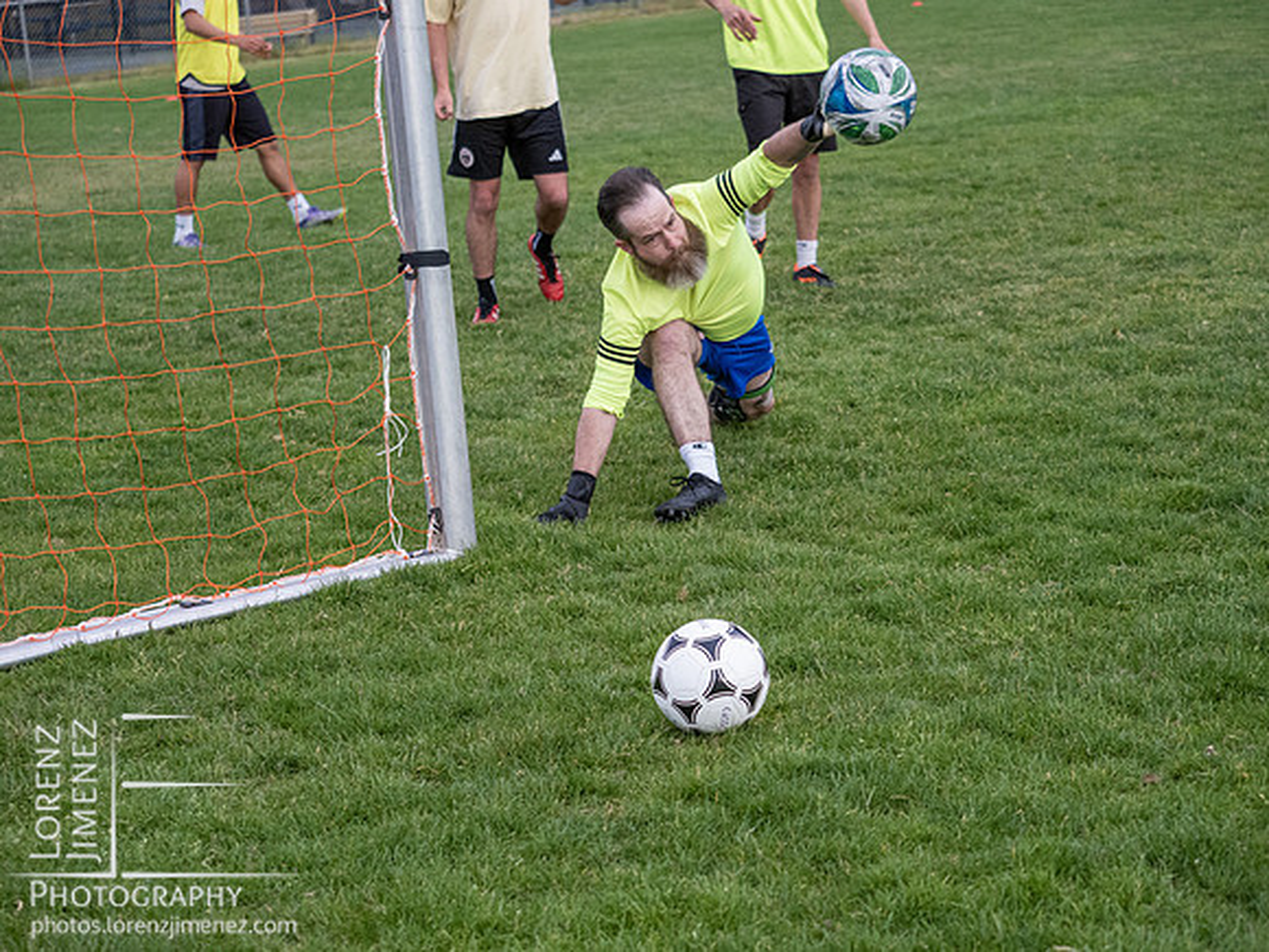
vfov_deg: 18.4
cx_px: 634
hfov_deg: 24.4
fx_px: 2933
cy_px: 476
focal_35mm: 80
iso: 1250
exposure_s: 1/800
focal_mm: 40
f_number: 2.8
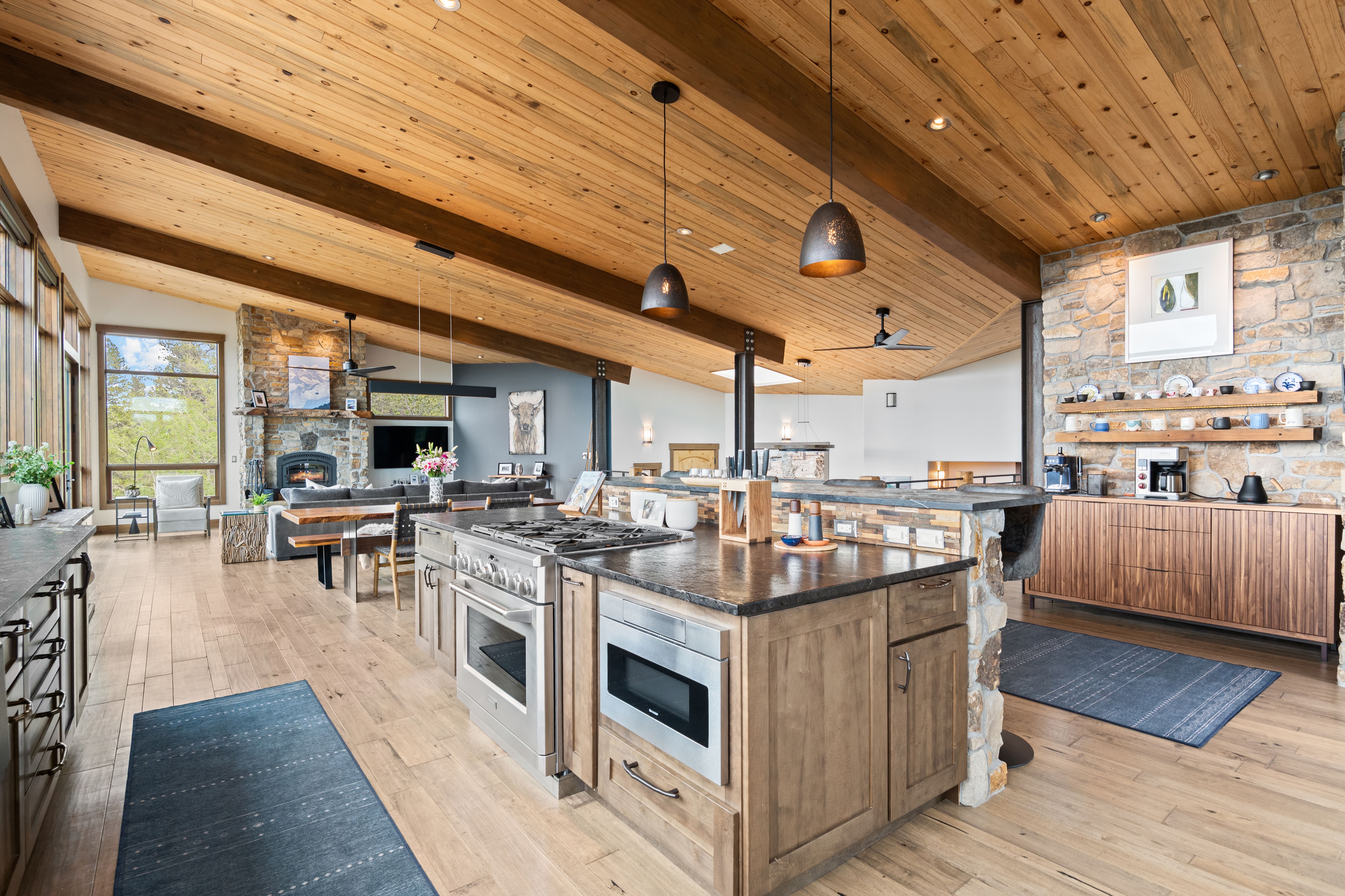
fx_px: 635
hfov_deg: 93.3
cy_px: 448
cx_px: 672
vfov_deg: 70.4
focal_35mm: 17
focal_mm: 17
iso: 800
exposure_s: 1/25
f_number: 9
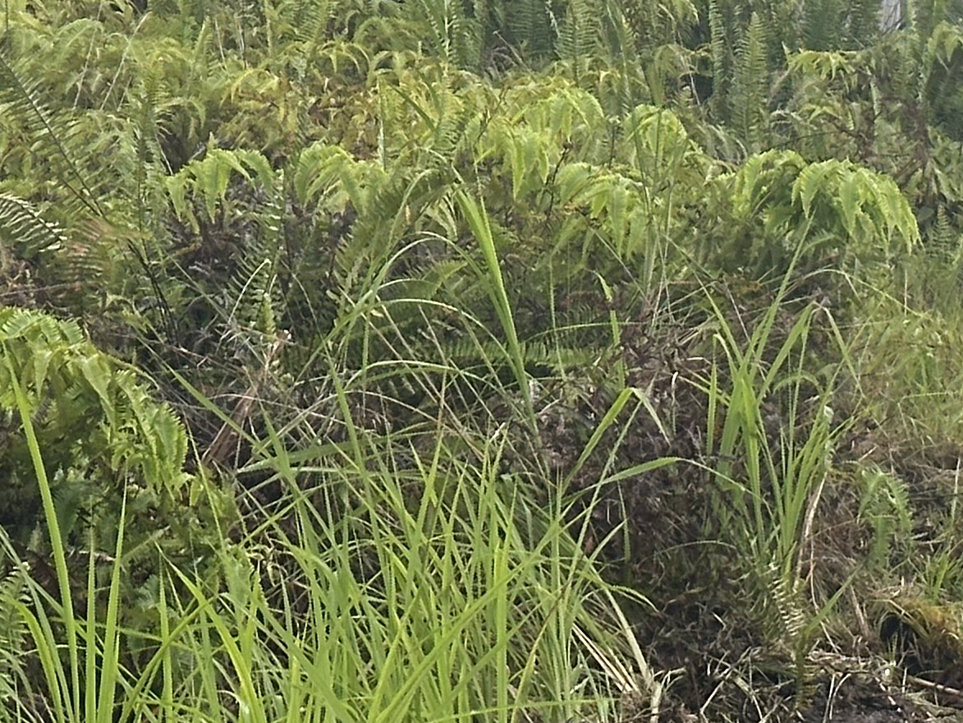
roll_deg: +0.8
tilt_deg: +1.5
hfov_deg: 12.0
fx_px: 4591
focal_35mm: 165
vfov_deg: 8.9
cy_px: -183
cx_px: 461
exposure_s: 1/4367
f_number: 1.78
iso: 64
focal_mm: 6.86
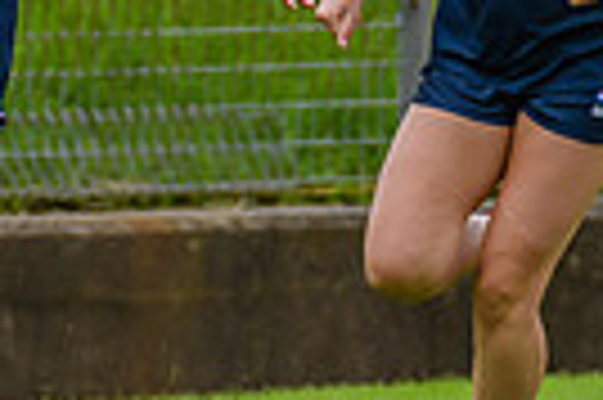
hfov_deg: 0.7
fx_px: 46558
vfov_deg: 0.5
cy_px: 162
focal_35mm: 2783
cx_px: 114
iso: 800
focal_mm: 420
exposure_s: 1/2000
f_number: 5.6
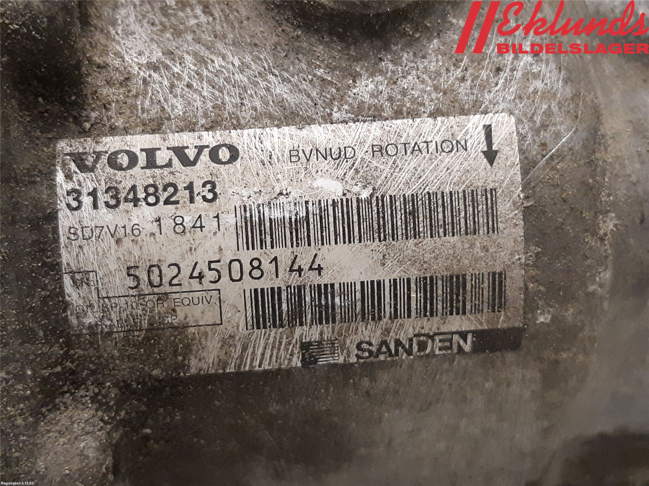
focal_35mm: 26
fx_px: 487
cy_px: 243
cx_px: 324
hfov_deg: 67.3
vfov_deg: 53.1
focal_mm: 3.93
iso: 250
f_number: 1.7
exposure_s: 1/50
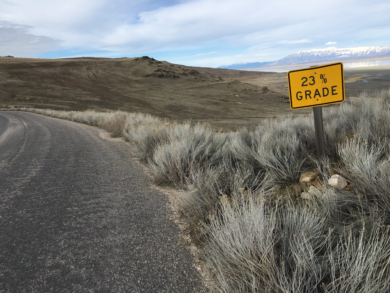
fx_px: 327
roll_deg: +5.0
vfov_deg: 48.2
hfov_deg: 61.7
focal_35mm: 29
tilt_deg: -12.9
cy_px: 146
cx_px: 195
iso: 25
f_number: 2.2
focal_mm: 4.15
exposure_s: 1/1832
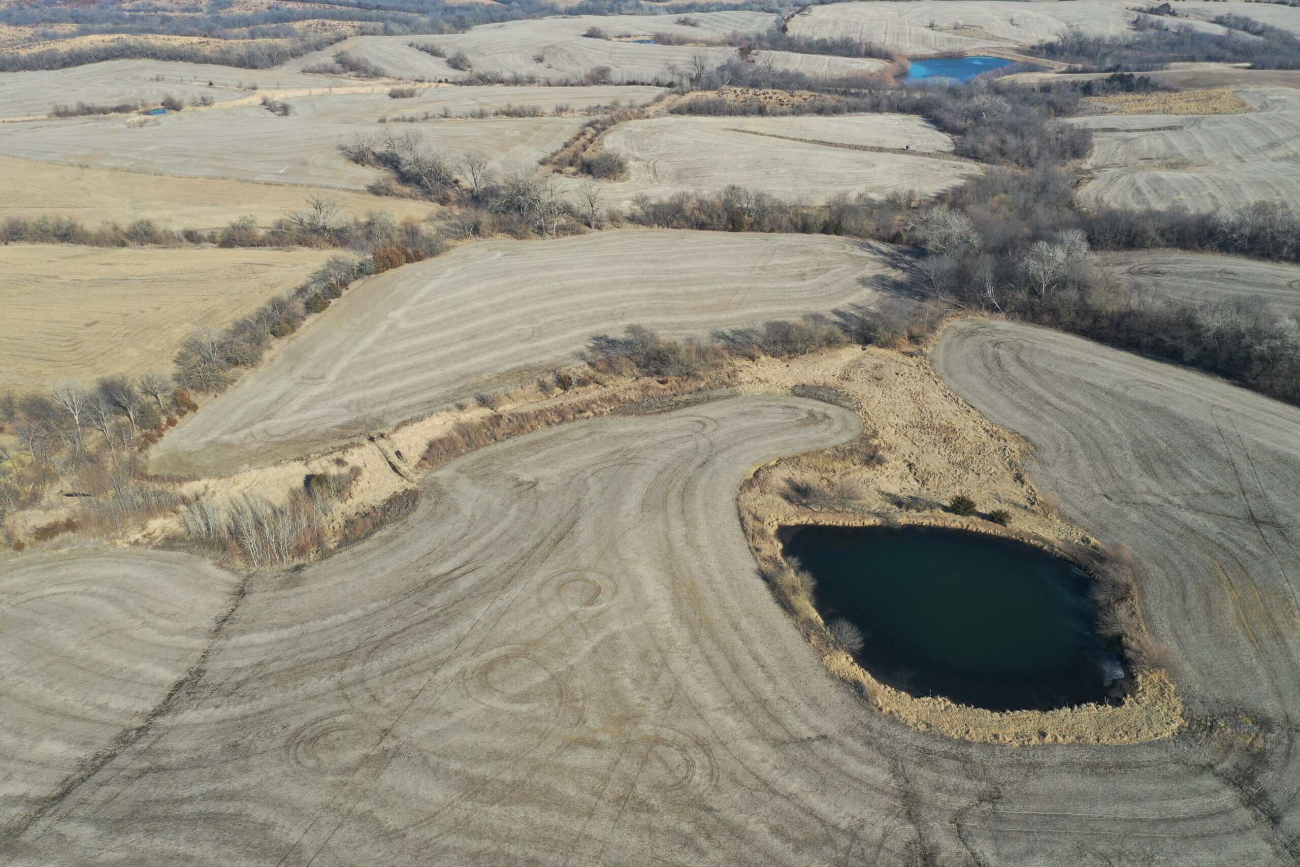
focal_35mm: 28
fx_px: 1011
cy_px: 434
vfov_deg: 46.4
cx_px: 650
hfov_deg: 65.5
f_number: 5.6
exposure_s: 1/400
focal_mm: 10.26
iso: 100
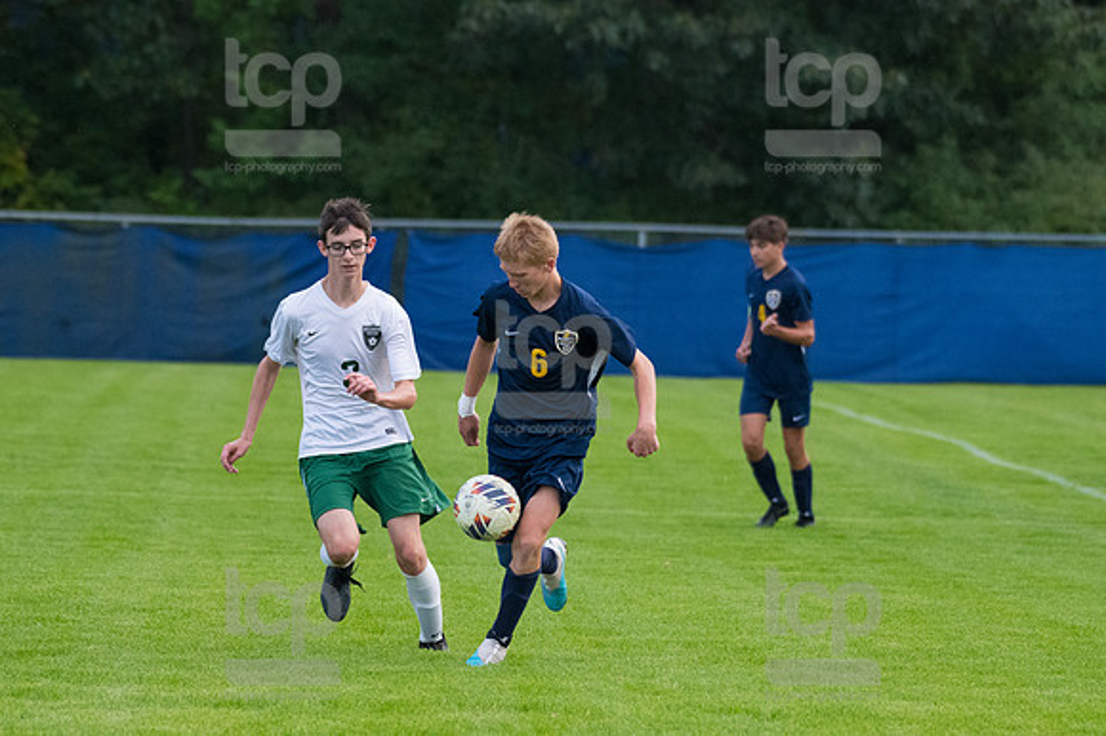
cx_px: 553
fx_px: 10593
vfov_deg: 4.0
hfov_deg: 6.0
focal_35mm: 345
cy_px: 368
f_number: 5.6
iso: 3200
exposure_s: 1/2000
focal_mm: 230
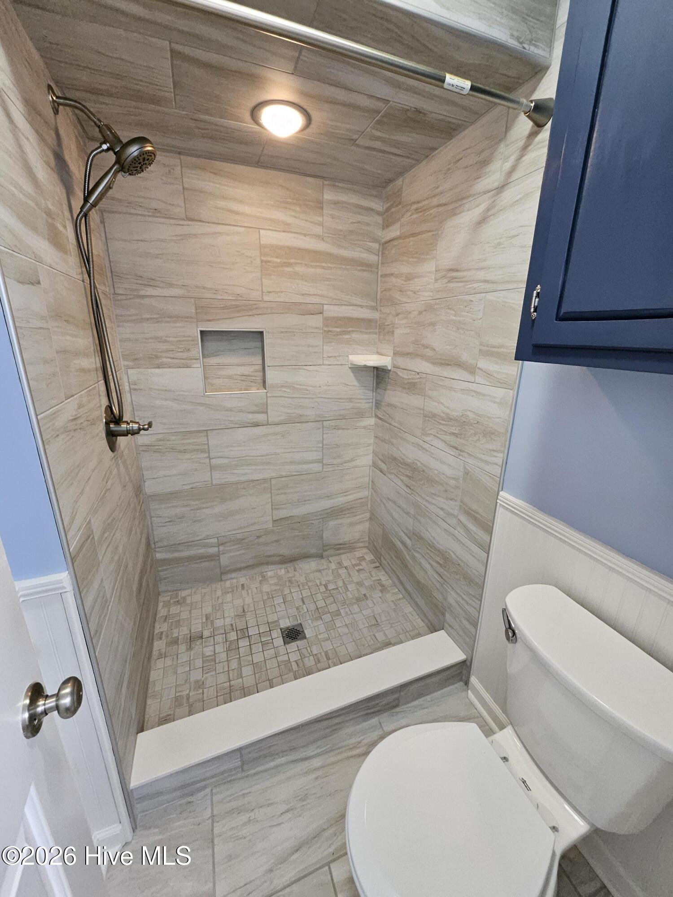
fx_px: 337
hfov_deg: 89.9
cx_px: 336
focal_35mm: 13
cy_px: 448
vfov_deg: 106.2
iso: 320
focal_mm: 1.74
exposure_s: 1/40
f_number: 2.2
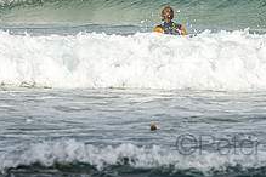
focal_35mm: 796
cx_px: 270
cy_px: -56
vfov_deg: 1.7
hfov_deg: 2.6
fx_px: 5881
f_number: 5.6
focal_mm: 200
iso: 200
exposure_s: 1/1250
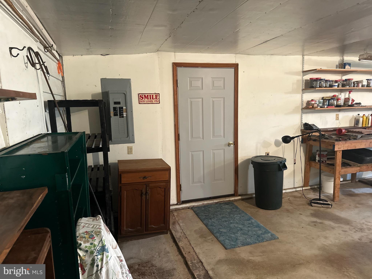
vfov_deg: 56.8
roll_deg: +1.3
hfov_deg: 71.6
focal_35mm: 24
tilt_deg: -7.5
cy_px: 140
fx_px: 258
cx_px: 186
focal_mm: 6.86
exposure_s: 1/40
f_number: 1.78
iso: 640
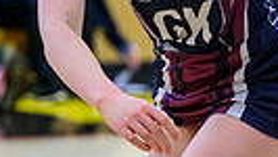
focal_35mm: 639
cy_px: 148
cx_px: 505
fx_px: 4713
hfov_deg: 3.4
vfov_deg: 1.9
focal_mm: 125
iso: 3200
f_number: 3.2
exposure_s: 1/1250
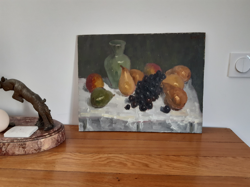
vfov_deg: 53.1
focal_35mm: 26
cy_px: 94
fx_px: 188
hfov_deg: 67.3
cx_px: 125
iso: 100
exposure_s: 1/60
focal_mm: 3.92
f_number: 1.7
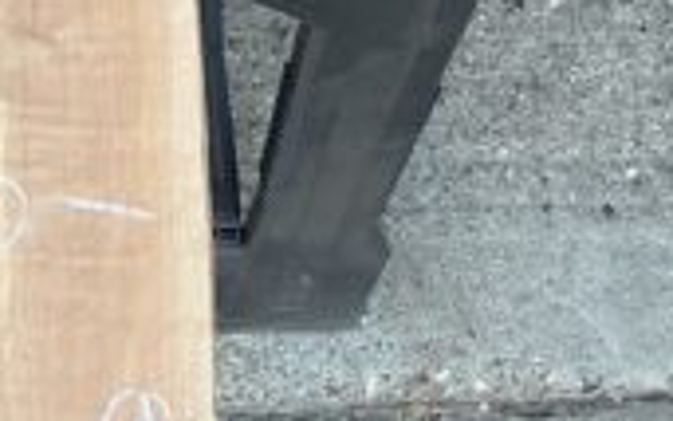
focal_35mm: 96
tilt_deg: -67.8
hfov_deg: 20.8
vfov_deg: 12.0
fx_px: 1761
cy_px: -439
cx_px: -31
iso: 25
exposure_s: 1/120
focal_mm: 3
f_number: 1.8
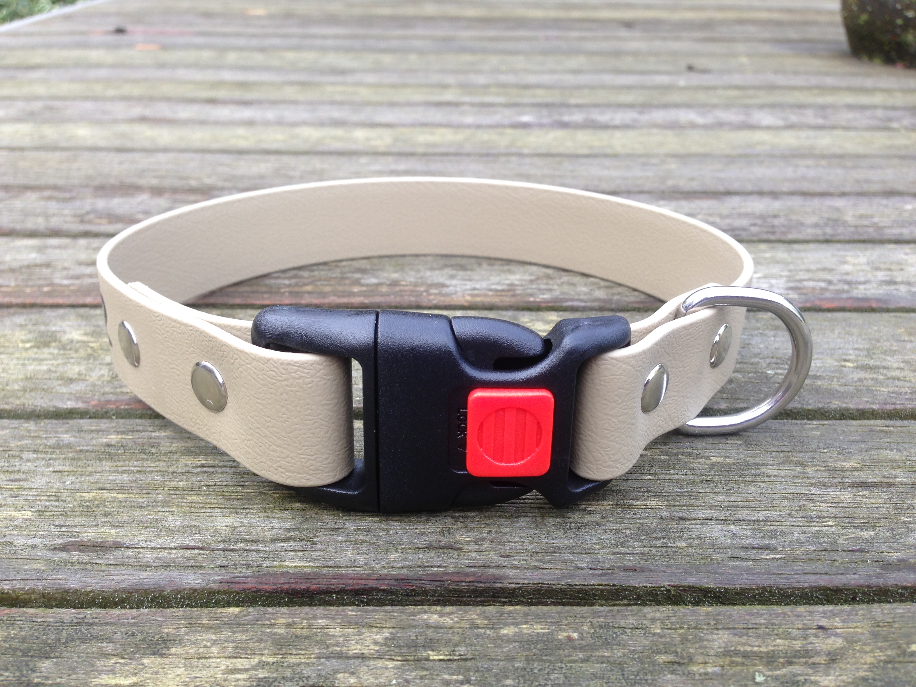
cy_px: 344
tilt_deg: -26.3
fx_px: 873
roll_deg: -0.7
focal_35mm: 33
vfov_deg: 42.9
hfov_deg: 55.4
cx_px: 458
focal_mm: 4.12
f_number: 2.4
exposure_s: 1/120
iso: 50
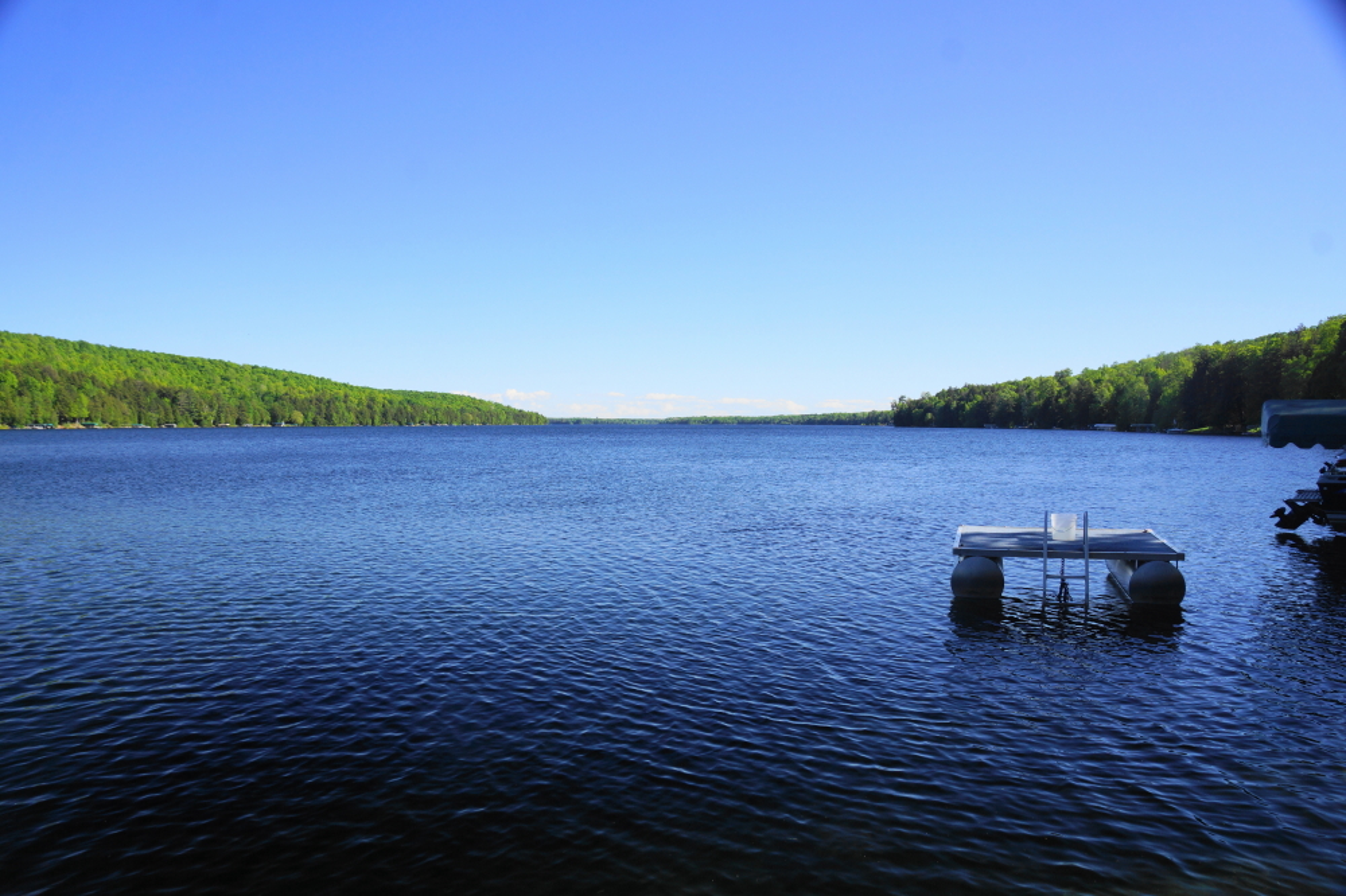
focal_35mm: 27
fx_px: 1009
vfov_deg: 47.9
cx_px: 673
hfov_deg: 67.4
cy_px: 448
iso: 100
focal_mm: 18
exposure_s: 1/100
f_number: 9
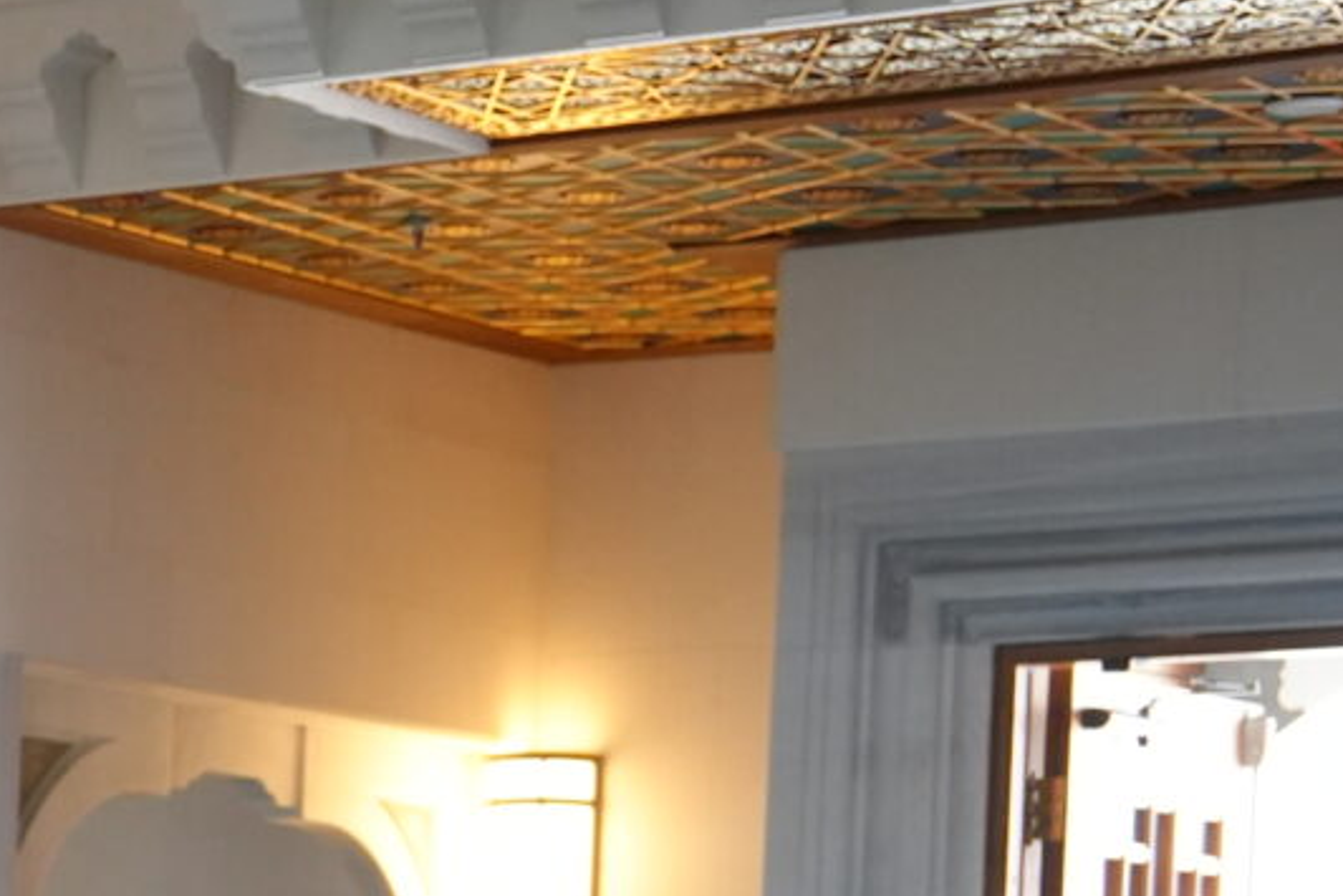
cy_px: 1374
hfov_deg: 10.3
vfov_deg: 7.6
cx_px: -1671
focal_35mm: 178
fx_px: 6642
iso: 2000
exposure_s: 1/160
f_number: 4
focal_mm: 37
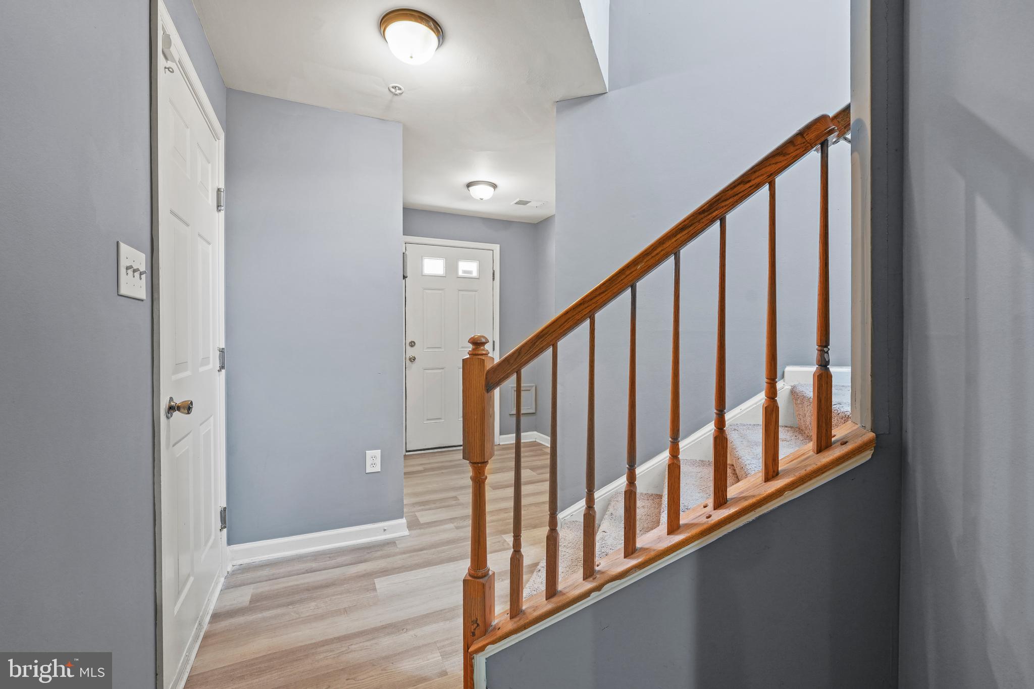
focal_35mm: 15
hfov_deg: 99.3
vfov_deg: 76.2
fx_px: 439
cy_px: 344
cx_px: 517
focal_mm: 15.3
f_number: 7.1
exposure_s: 2
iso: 160
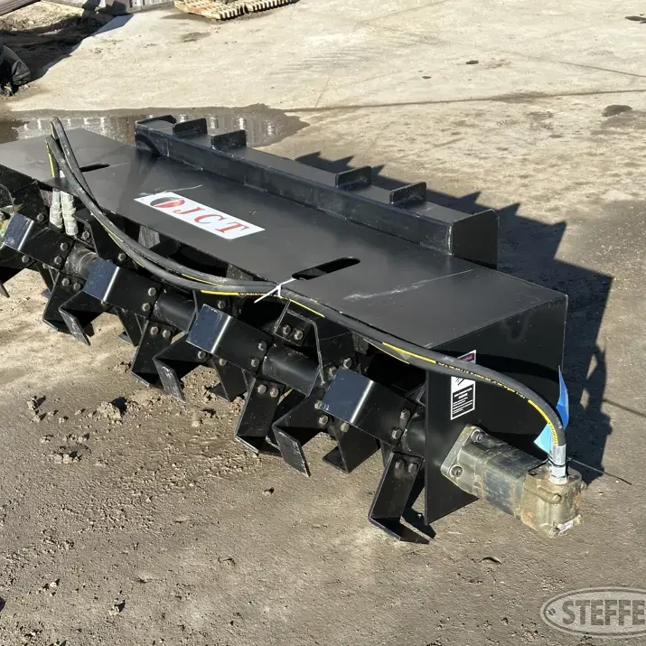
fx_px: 1203
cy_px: 323
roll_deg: +4.8
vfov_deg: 30.0
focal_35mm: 57
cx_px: 267
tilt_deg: -25.1
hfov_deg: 30.0
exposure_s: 1/1667
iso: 64
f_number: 1.78
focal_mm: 6.86
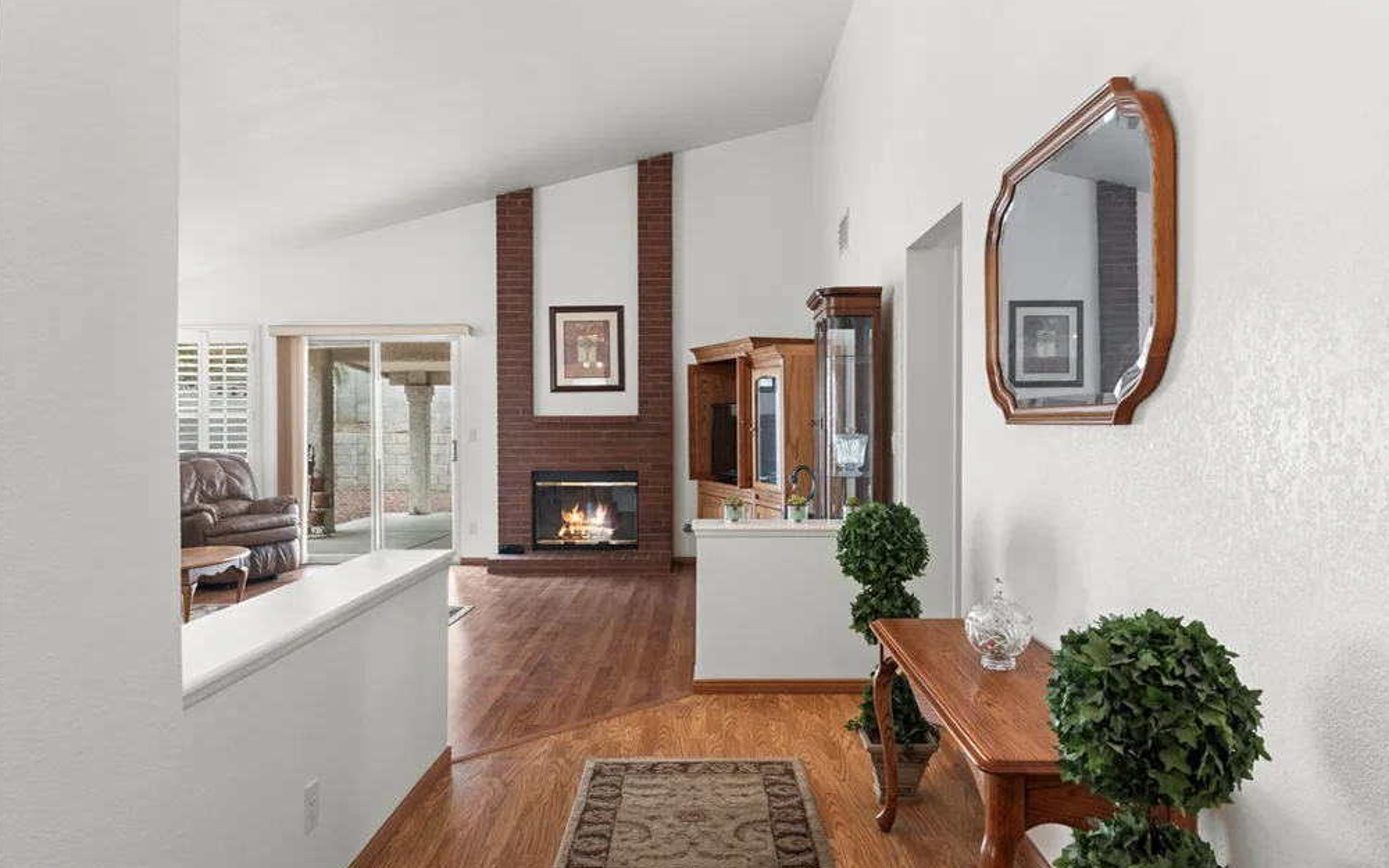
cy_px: 437
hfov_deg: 74.8
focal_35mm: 24
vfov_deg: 51.1
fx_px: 909
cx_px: 704
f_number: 8
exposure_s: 1/4
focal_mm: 23
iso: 400
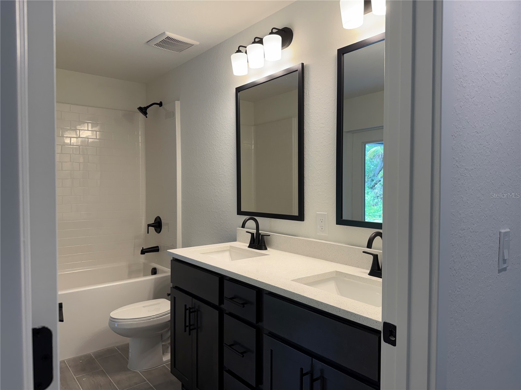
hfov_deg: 71.6
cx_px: 260
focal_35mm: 24
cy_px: 195
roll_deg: +0.5
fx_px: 361
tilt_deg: -2.6
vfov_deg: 56.8
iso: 80
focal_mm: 6.76
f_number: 1.78
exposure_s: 1/120
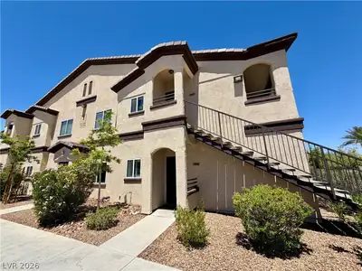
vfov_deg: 85.7
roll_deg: +1.9
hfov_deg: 102.1
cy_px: 136
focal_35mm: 14
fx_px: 146
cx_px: 181
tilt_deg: +12.5
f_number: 2.2
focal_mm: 2.22
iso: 20
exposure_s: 1/928
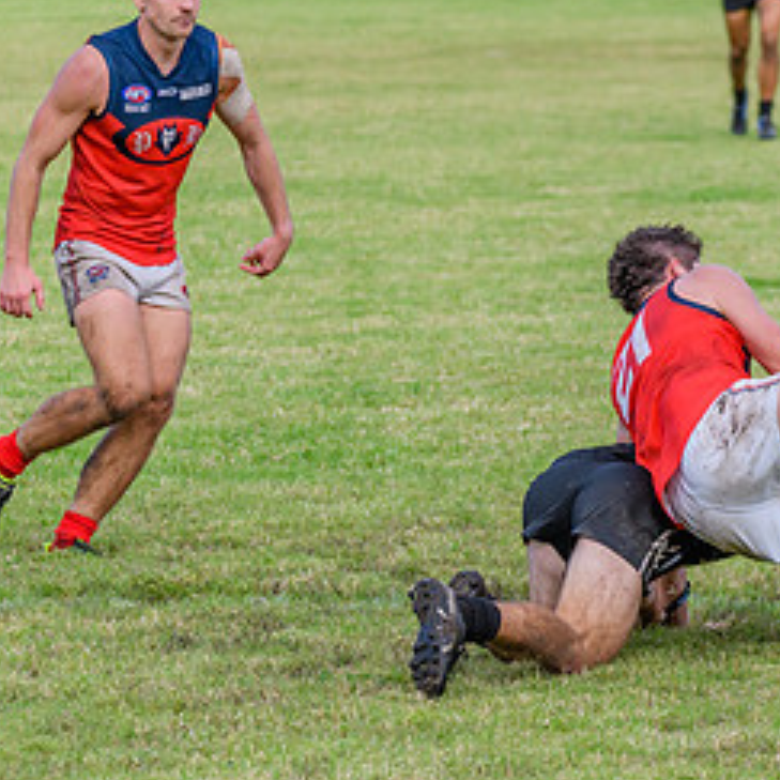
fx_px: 9203
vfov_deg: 4.9
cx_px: 724
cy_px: 331
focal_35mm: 361
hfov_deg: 4.8
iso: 900
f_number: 5
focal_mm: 150
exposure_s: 1/2000
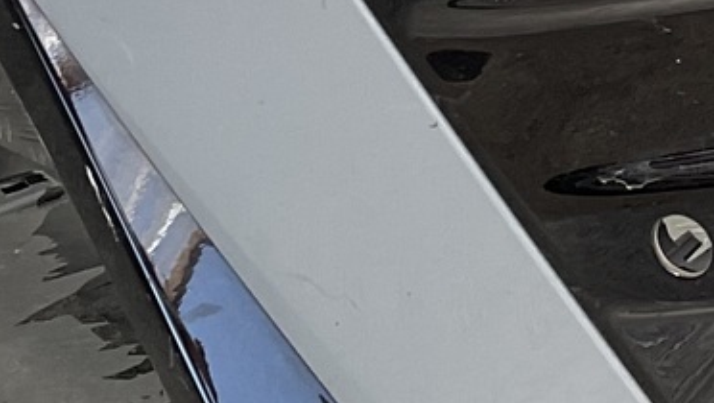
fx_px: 3240
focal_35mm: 171
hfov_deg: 12.2
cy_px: -169
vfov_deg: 7.0
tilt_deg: -17.5
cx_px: 898
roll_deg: +2.4
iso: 16
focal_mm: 3
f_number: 1.8
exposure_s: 1/154
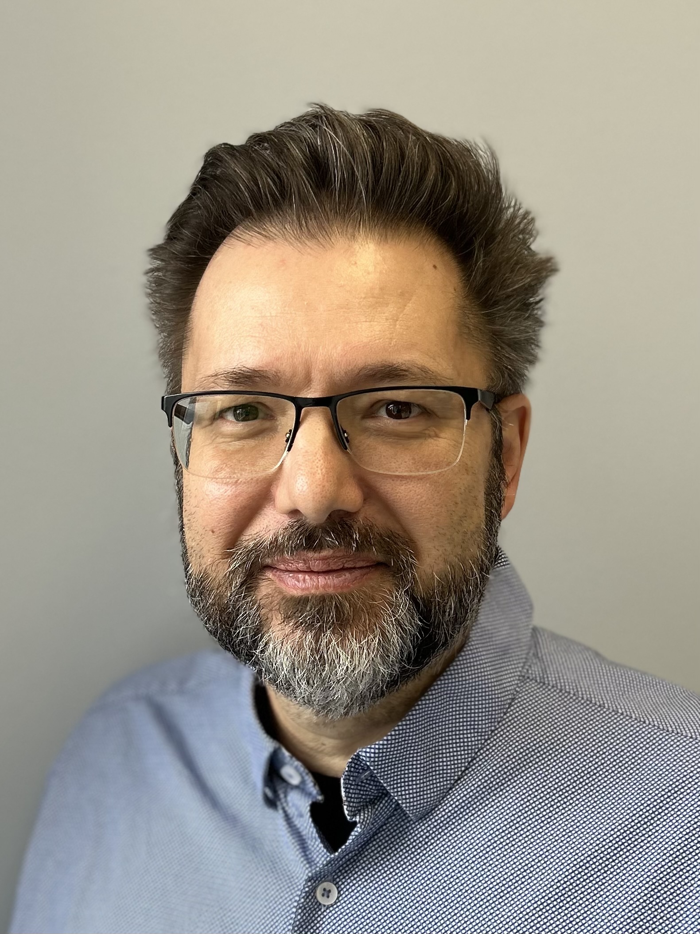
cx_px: 350
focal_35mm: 26
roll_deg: -0.4
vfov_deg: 67.3
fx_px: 701
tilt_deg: -0.8
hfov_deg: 53.1
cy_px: 467
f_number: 1.5
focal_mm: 5.7
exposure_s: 1/208
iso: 64
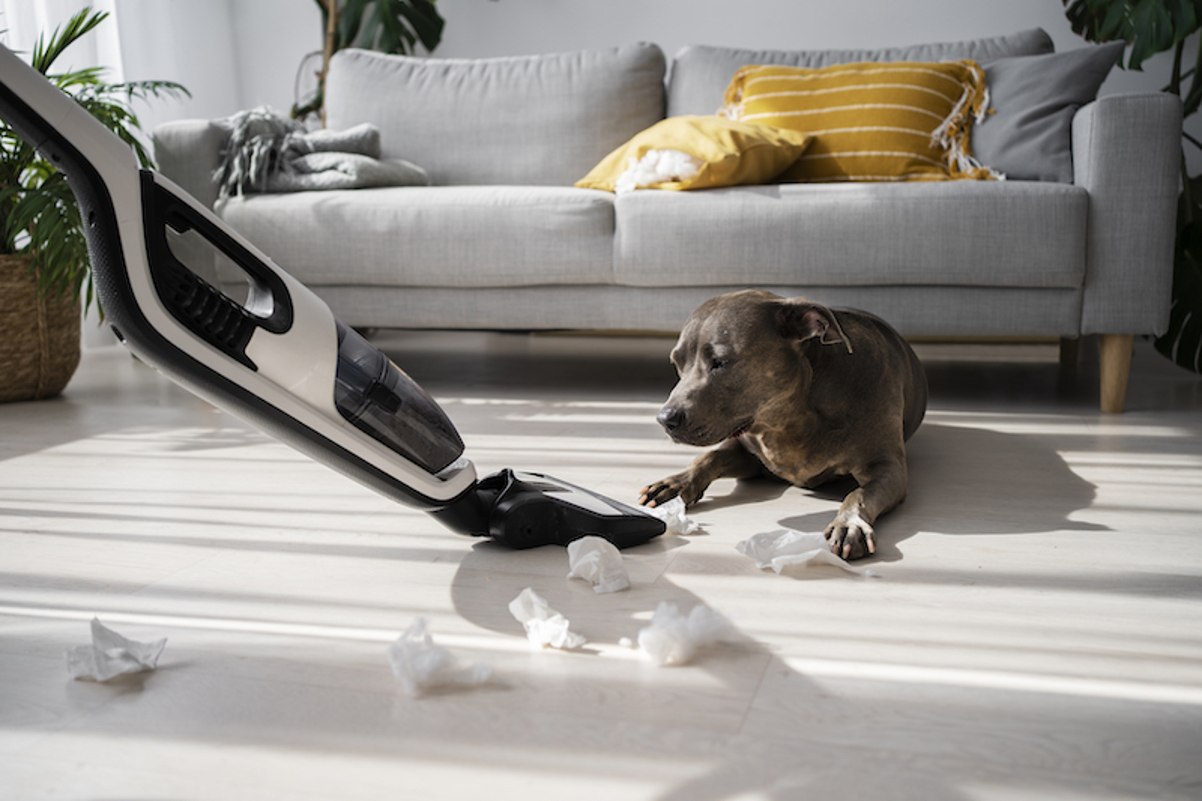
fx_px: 1168
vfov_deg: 37.8
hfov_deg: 54.4
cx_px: 601
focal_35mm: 35
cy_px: 400
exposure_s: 1/250
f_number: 3.2
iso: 100
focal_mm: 35
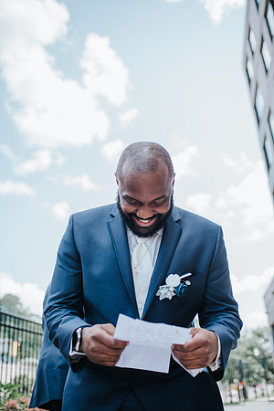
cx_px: 137
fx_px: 400
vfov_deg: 54.4
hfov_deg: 37.9
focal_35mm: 35
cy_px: 206
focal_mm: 35
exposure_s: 1/800
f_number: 2.2
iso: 100
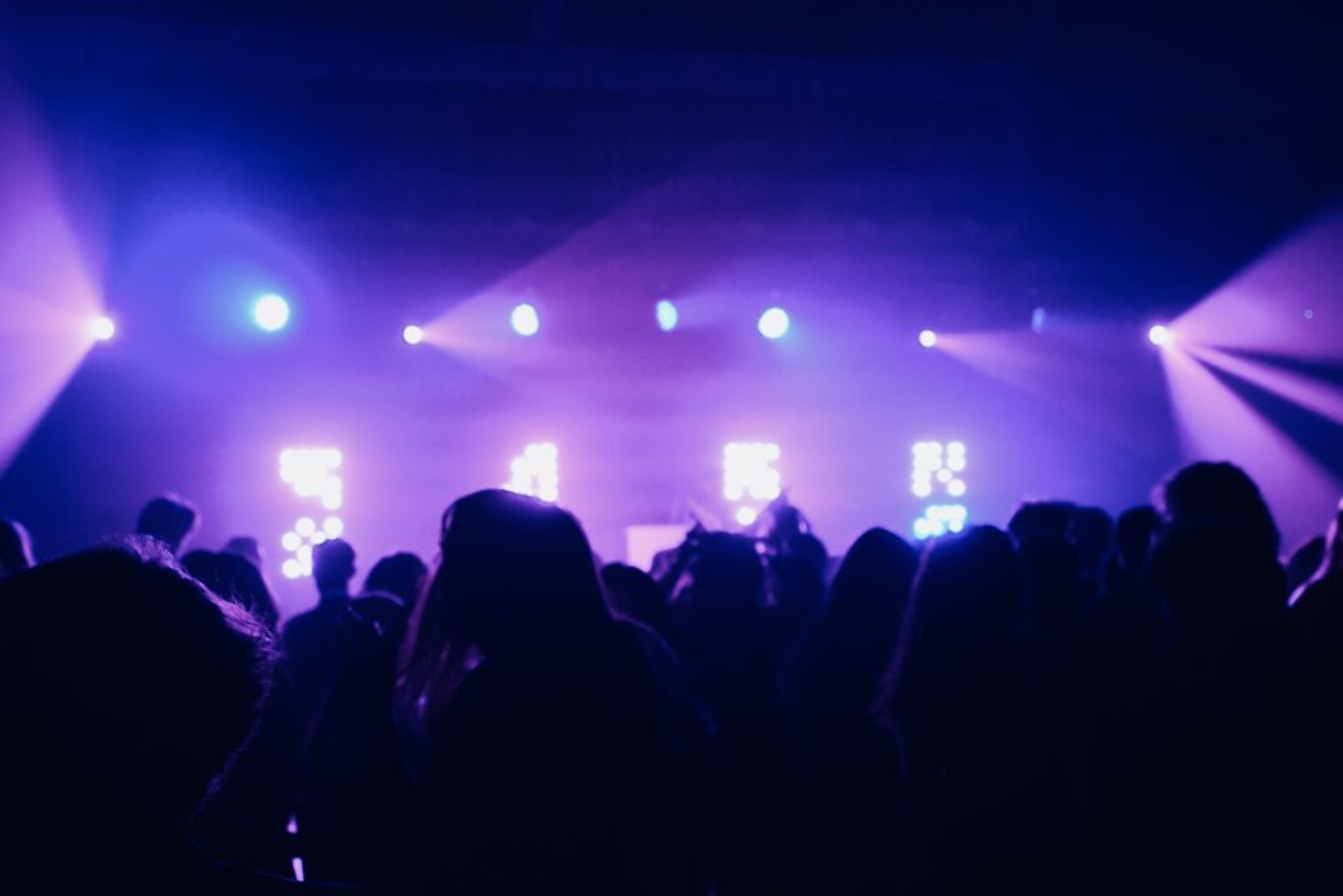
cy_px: 448
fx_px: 1567
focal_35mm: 42
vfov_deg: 31.9
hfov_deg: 46.4
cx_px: 672
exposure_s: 1/400
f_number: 4
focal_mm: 28
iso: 2000
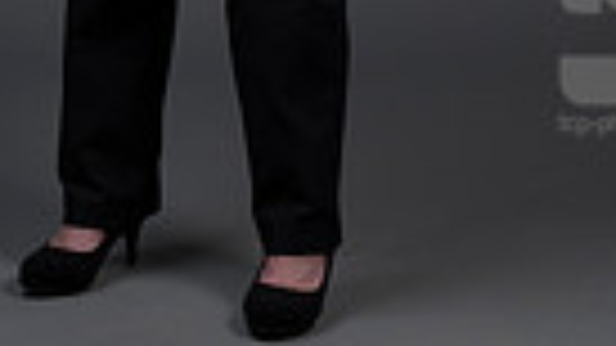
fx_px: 4507
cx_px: 171
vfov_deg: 4.3
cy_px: -476
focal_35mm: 276
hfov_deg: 7.8
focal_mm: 80
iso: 160
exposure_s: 1/250
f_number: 5.6
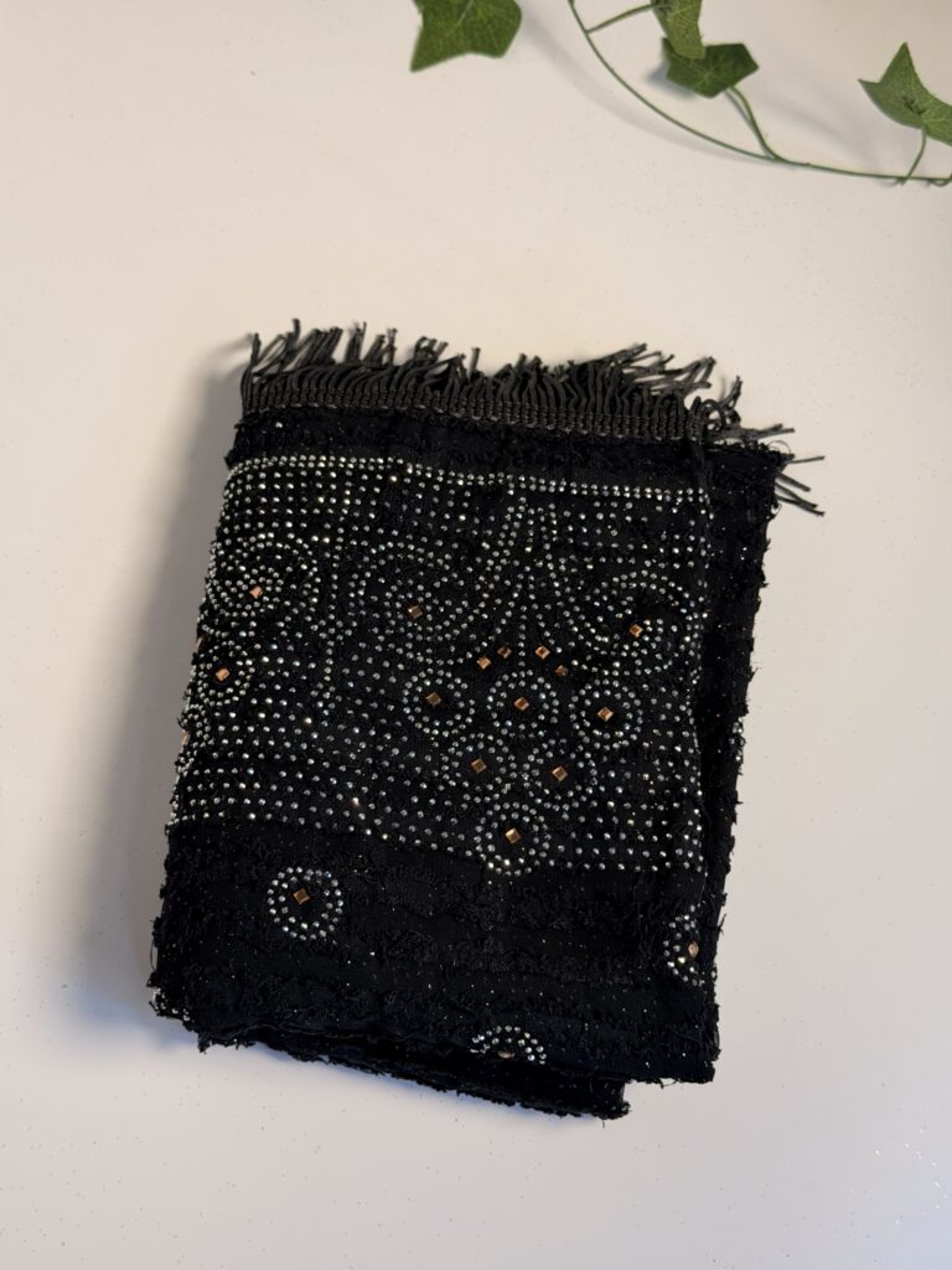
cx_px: 476
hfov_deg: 30.3
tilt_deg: -68.8
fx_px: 1760
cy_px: 635
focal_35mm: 48
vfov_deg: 39.7
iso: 64
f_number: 1.78
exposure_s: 1/375
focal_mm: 6.76
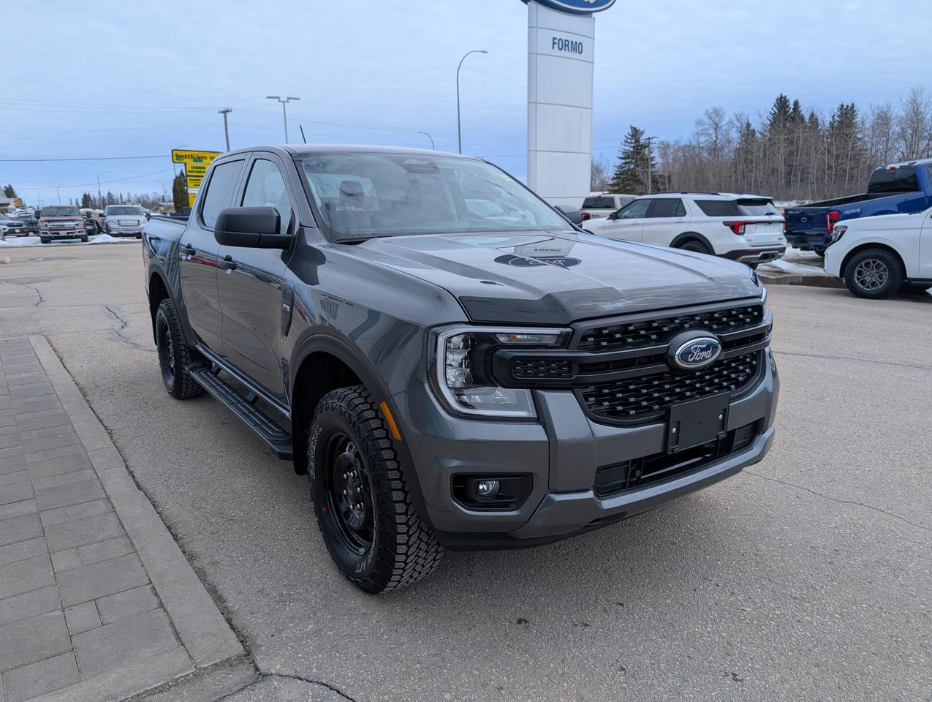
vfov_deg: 56.9
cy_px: 351
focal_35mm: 24
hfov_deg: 71.5
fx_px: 647
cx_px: 466
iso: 22
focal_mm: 6.9
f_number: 1.68
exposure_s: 1/2037
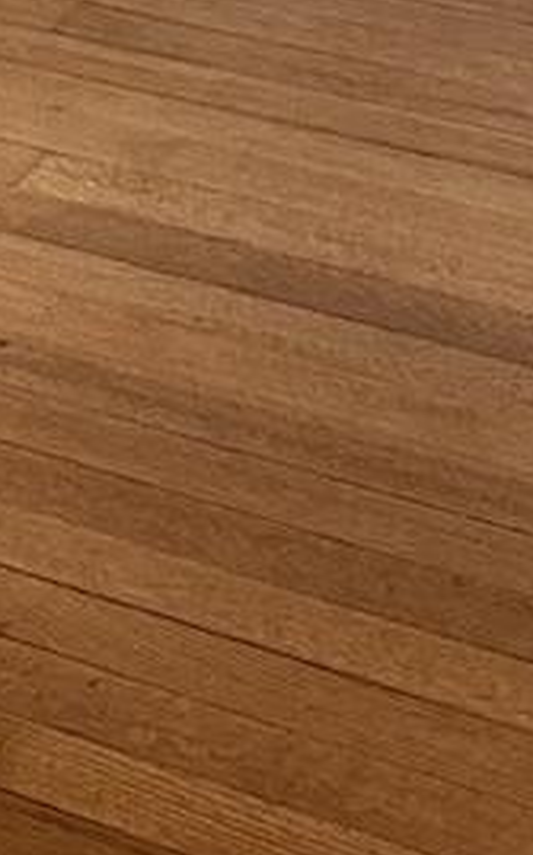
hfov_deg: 7.7
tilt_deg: -4.9
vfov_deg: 11.1
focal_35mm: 158
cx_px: -785
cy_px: -1200
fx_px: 3680
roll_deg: +2.3
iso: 160
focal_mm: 5.7
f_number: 1.5
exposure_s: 1/60
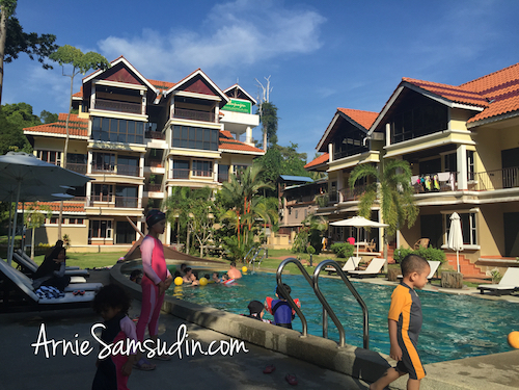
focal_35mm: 29
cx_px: 260
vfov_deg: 48.2
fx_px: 435
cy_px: 195
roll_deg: -2.1
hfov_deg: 61.7
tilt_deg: +7.0
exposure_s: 1/2083
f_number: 2.2
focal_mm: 4.15
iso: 32
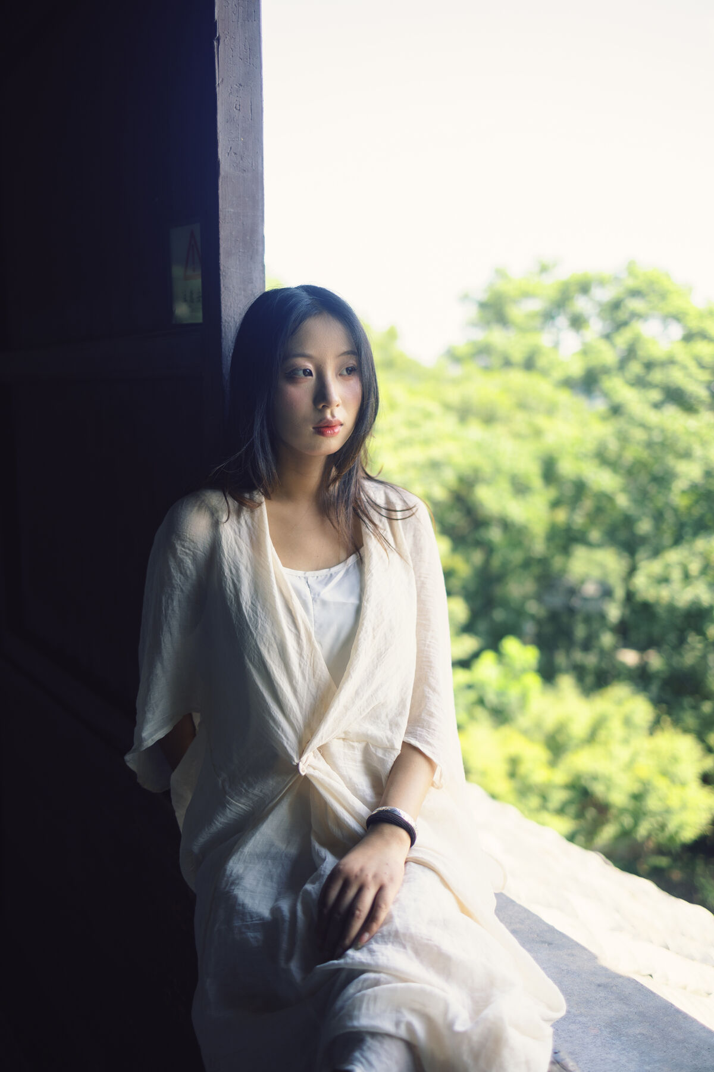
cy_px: 536
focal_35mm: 35
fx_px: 1041
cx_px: 357
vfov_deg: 54.4
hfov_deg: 37.9
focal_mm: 35
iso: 100
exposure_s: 1/640
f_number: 1.8
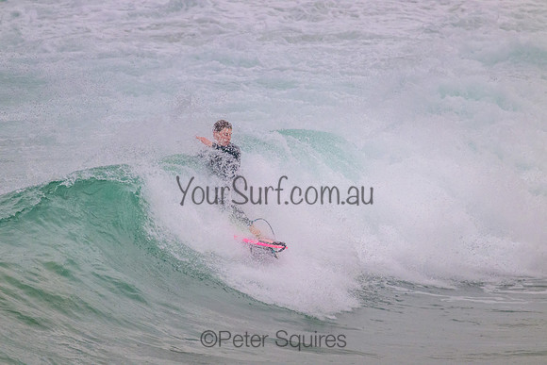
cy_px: 182
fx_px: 12158
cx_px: 274
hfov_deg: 2.6
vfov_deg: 1.7
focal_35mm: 800
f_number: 11
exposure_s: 1/1250
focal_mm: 800
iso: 4500
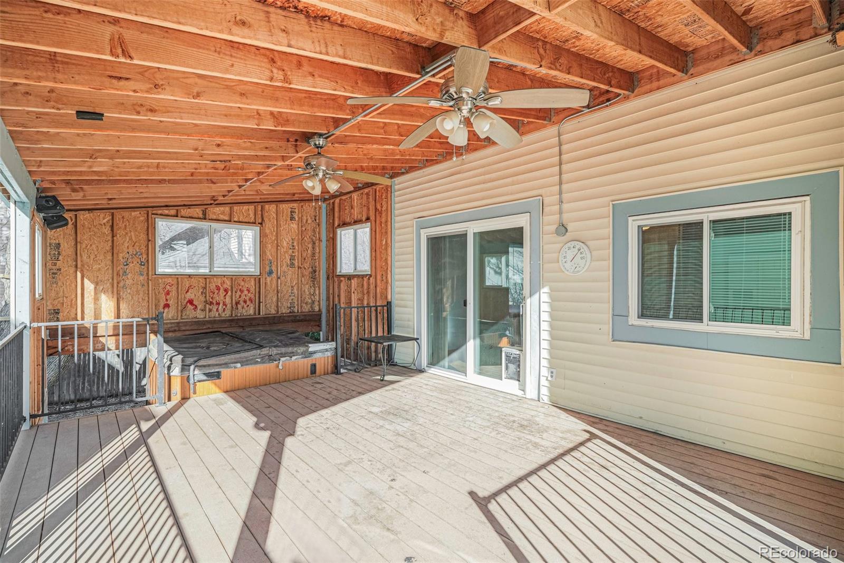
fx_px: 375
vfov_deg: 73.7
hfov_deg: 96.7
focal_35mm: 16
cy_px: 282
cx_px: 422
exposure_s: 1/80
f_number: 8
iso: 100
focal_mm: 16
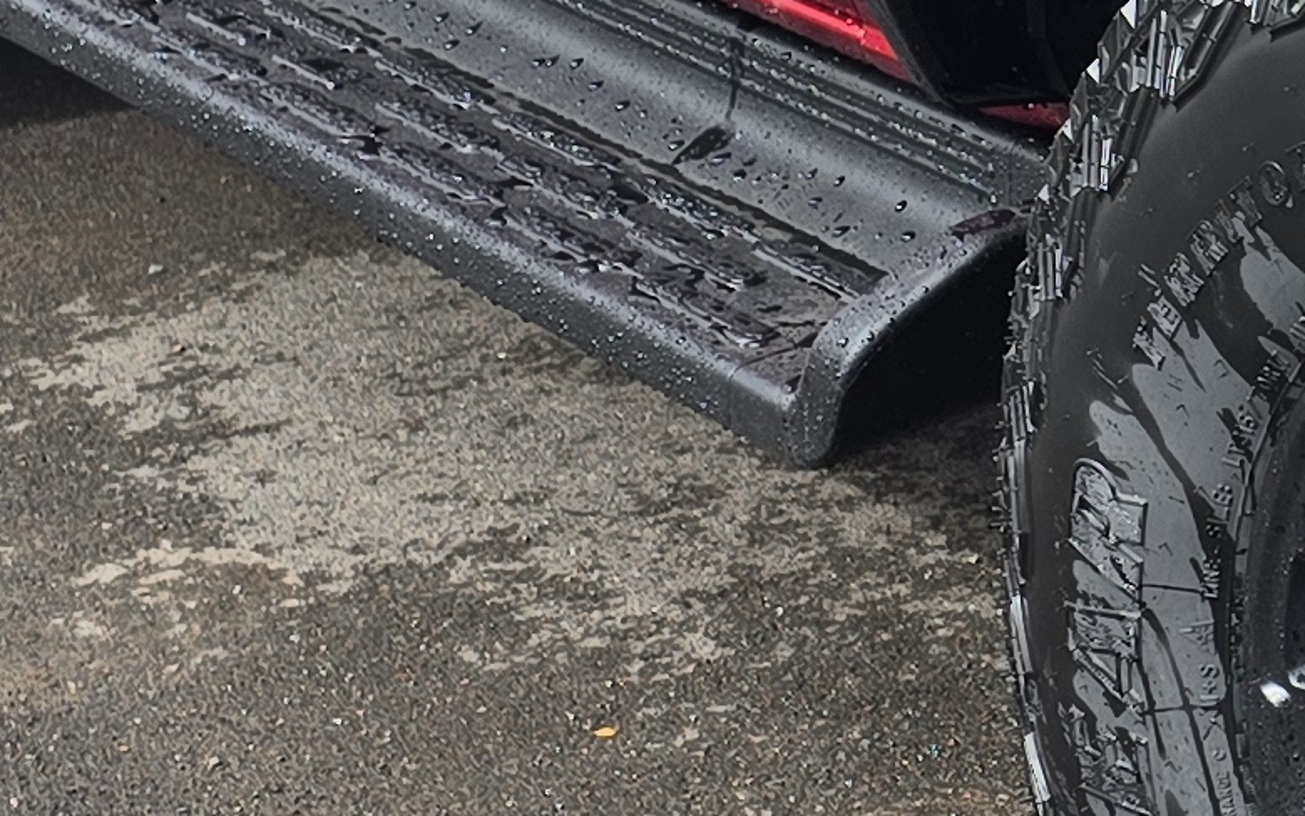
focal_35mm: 125
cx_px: 1966
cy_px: -497
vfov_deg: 10.1
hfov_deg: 15.4
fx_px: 4447
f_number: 1.7
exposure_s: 1/180
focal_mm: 6.3
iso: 12
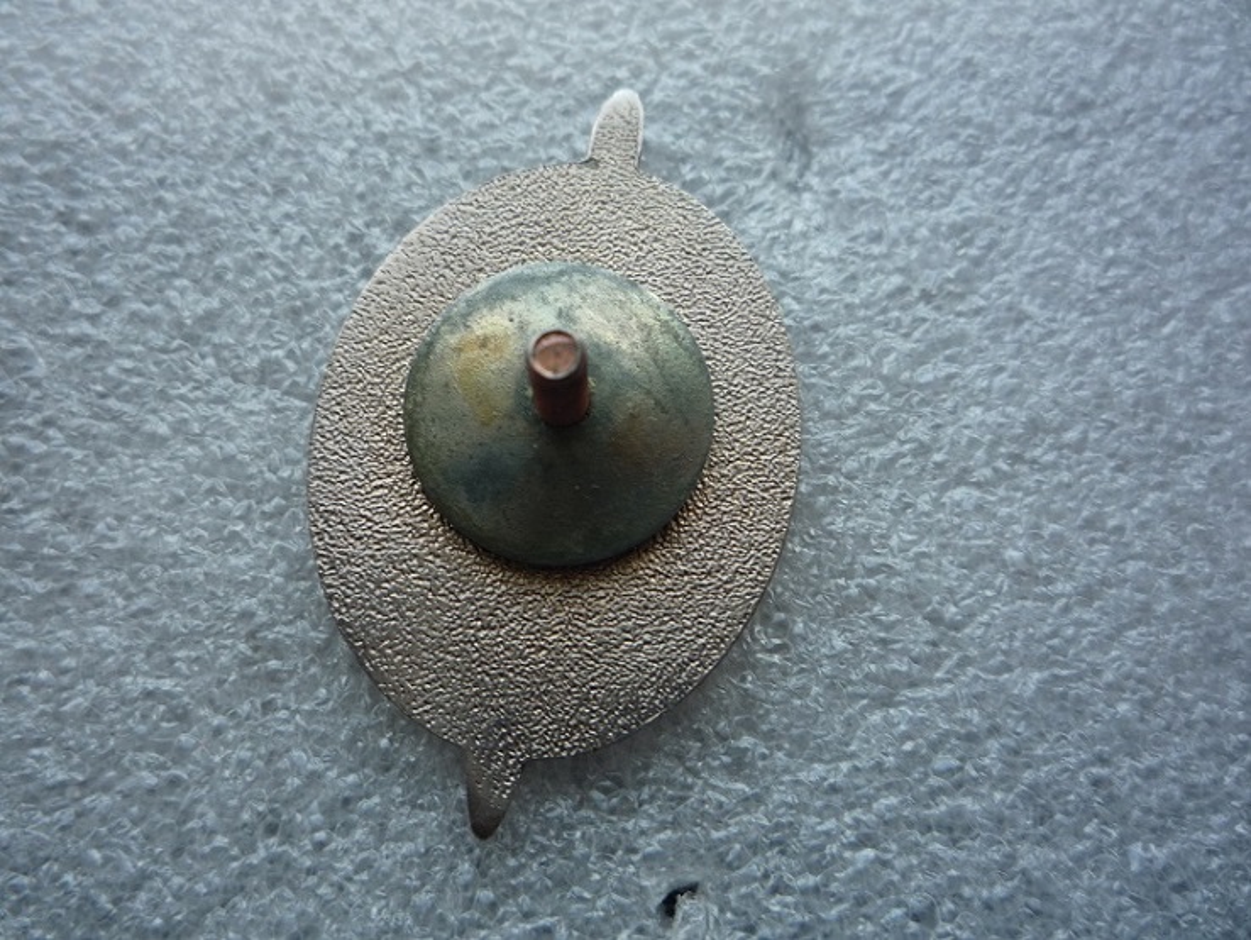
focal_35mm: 30
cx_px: 626
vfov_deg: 46.8
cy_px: 470
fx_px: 1085
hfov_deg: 59.9
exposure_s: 1/100
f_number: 3.5
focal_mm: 5.2
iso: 100
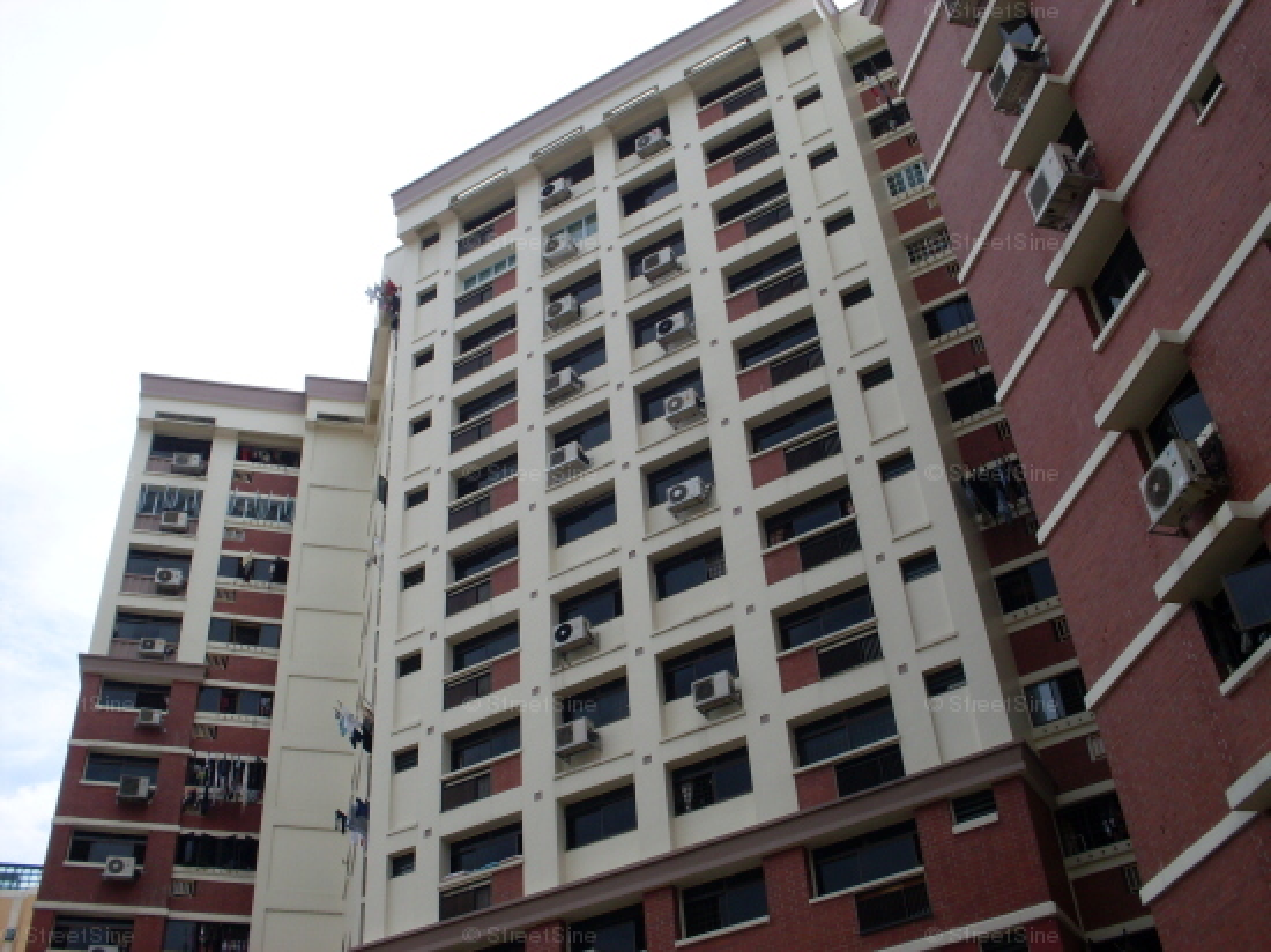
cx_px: 636
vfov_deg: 37.7
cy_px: 476
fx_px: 1395
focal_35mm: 38
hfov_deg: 49.0
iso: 80
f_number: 8.4
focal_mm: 6.3
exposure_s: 1/180
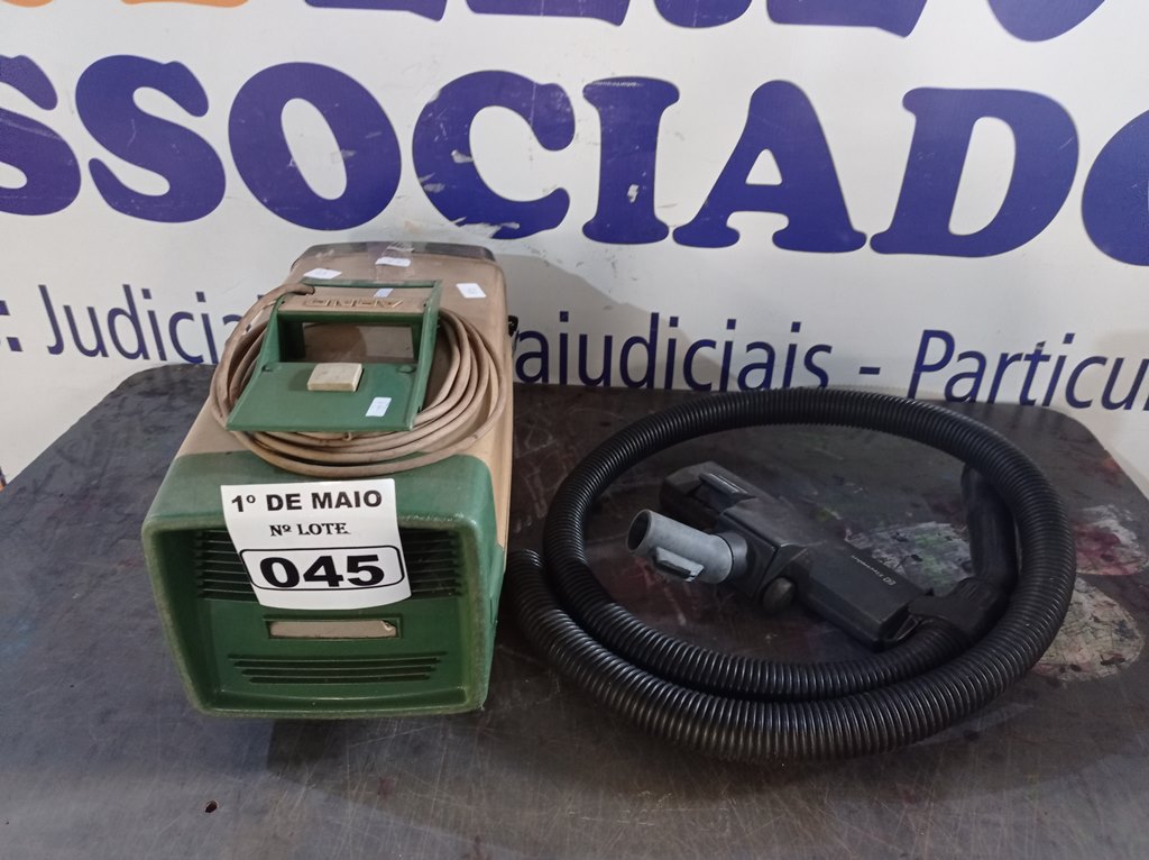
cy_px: 430
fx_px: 929
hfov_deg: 63.5
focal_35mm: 28
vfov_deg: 49.7
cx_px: 574
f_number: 1.79
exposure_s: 1/24
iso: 672
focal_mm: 4.7
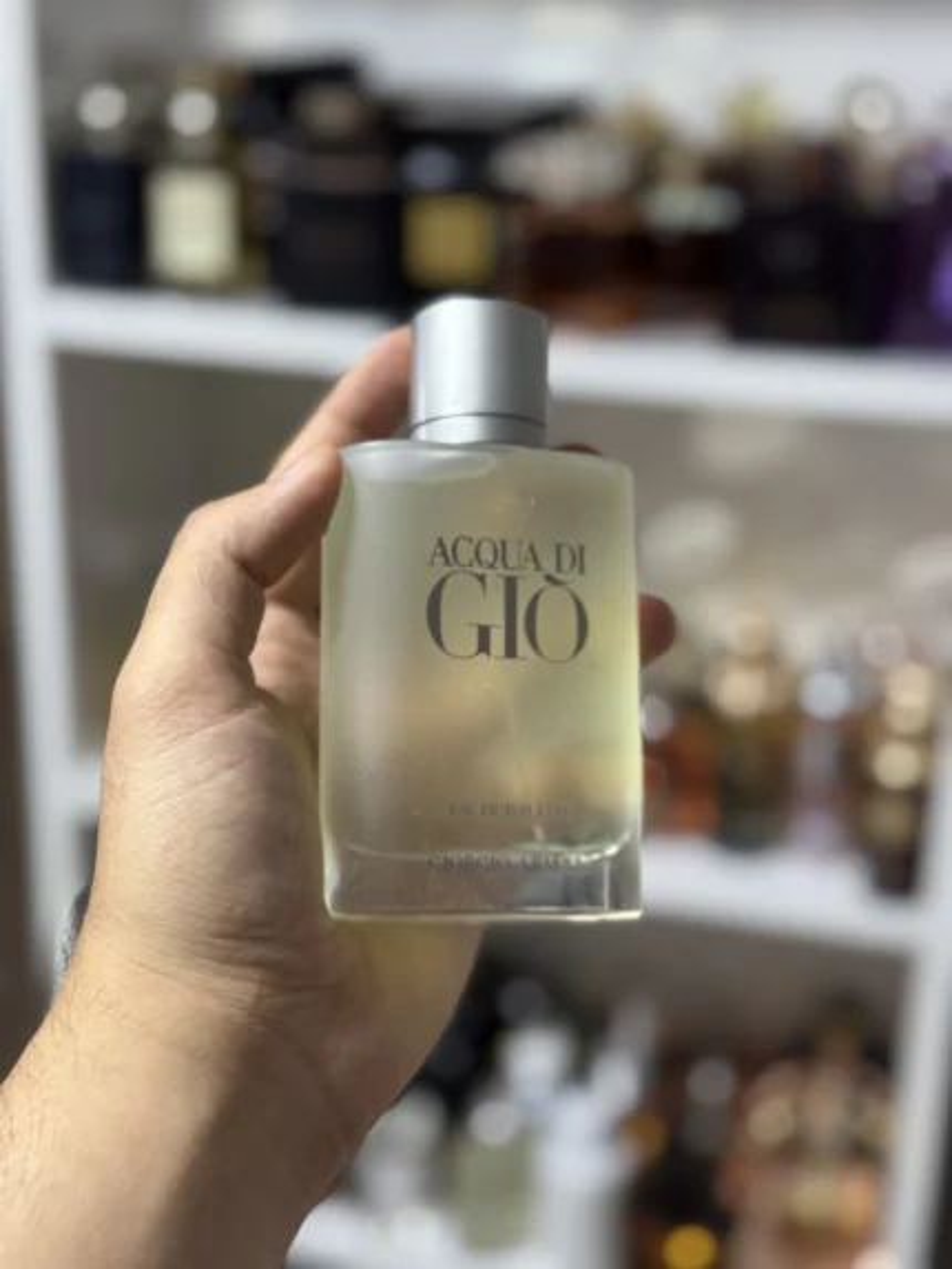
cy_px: 634
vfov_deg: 39.6
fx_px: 1759
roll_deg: -2.4
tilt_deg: -20.6
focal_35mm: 48
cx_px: 476
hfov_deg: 30.3
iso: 160
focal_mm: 6.76
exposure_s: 1/50
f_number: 1.78
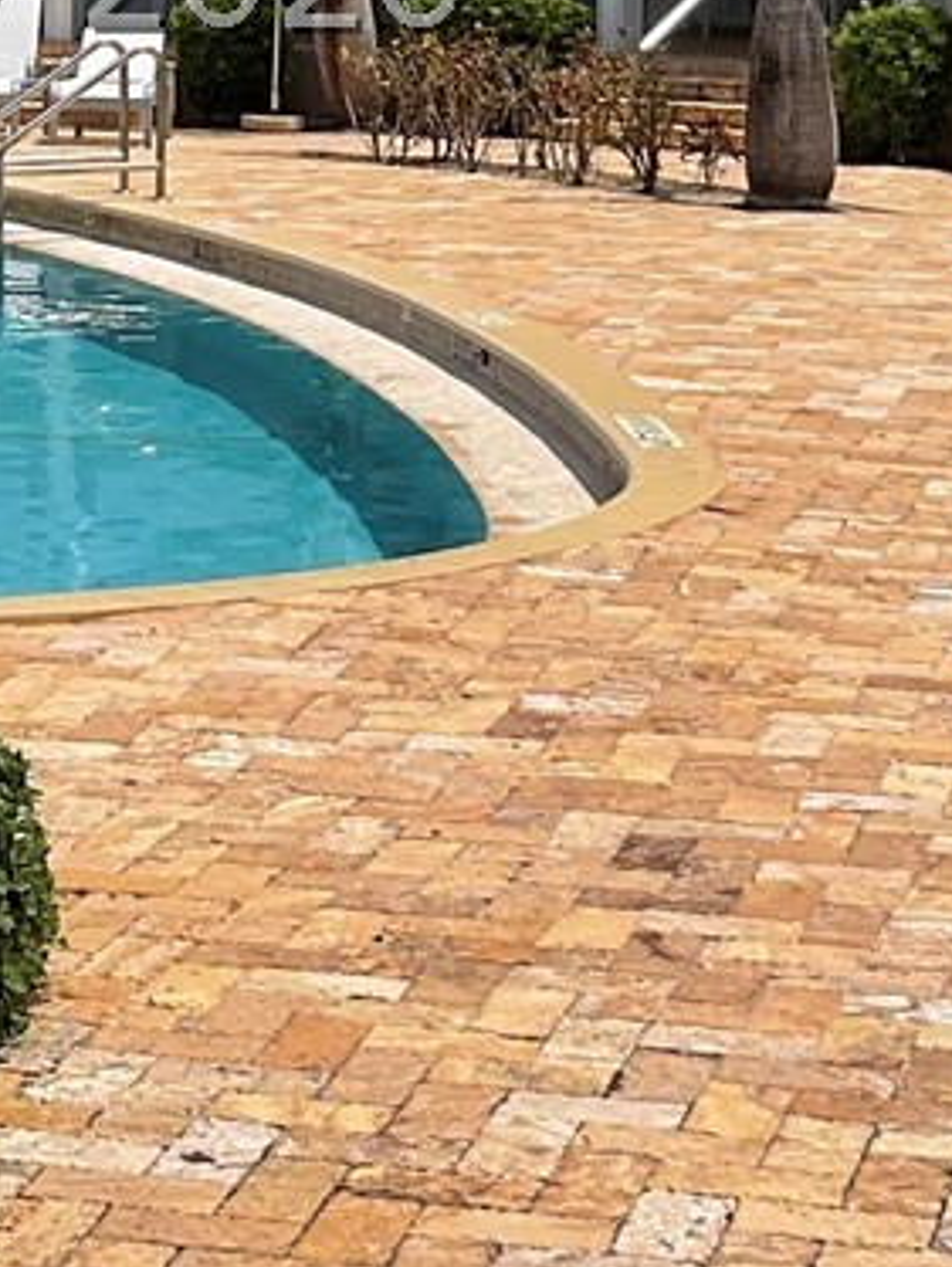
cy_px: -27
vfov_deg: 15.6
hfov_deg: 11.9
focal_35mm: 124
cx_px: 264
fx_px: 4542
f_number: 1.8
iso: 16
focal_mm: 3
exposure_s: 1/3125
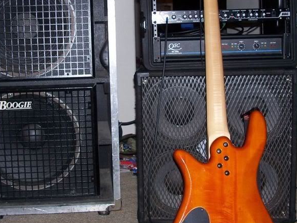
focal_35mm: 48
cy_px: 81
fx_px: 412
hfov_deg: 39.6
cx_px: 132
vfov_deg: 30.2
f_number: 2.8
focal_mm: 6
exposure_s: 1/60
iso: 80
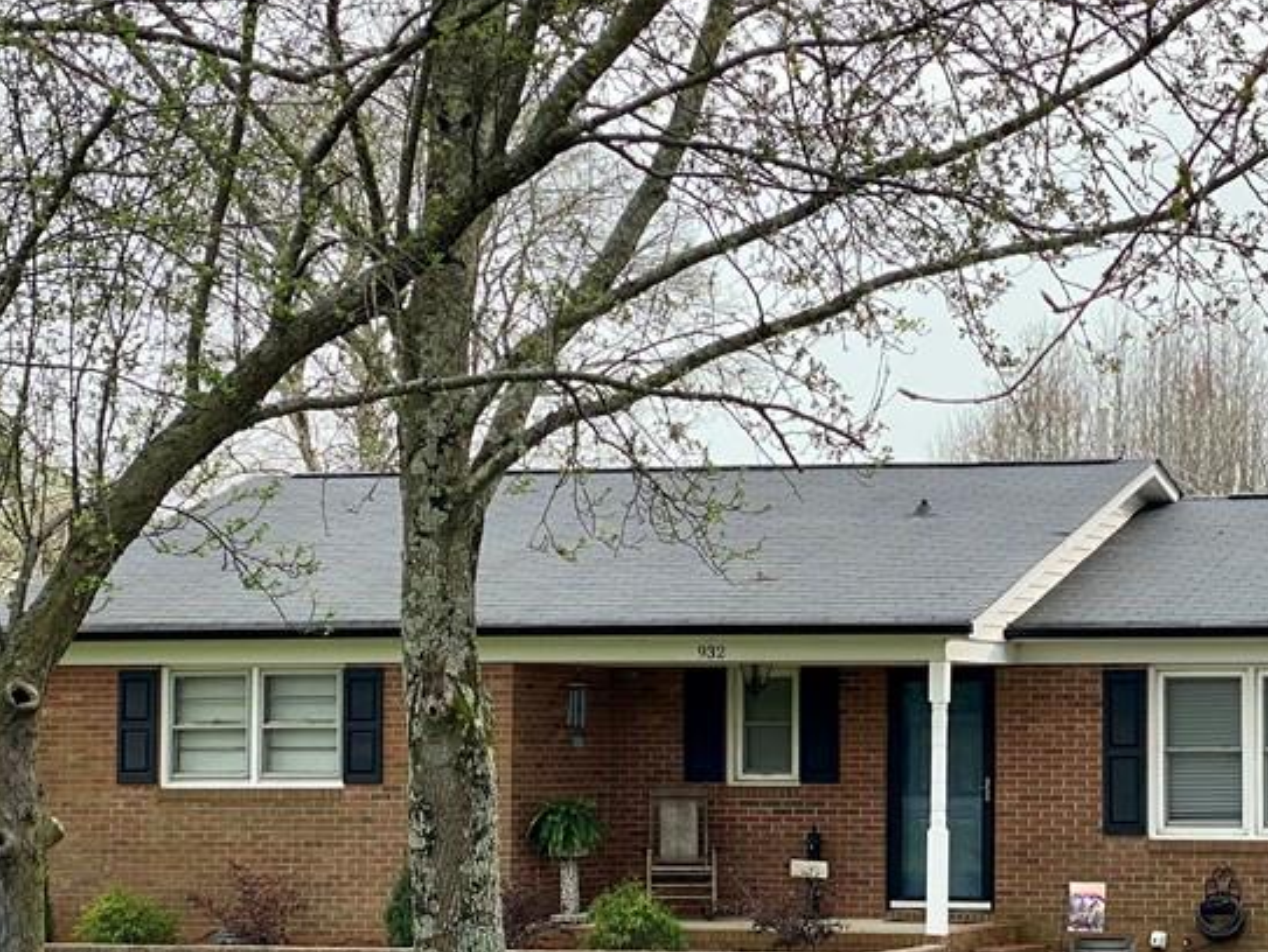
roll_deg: +0.2
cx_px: 1044
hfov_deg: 19.8
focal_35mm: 98
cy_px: 597
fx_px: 3592
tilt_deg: +3.0
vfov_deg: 15.1
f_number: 2
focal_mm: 6
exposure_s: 1/223
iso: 20
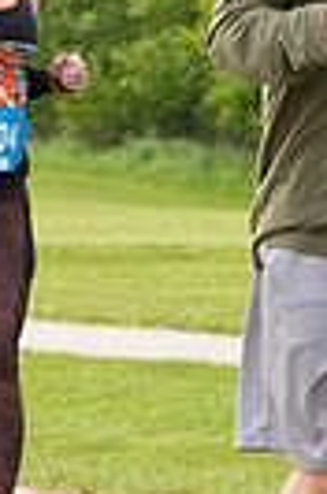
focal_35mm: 588
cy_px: 253
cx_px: 474
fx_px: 8053
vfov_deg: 3.5
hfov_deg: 2.3
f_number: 7.1
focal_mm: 116
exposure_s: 1/1600
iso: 4000
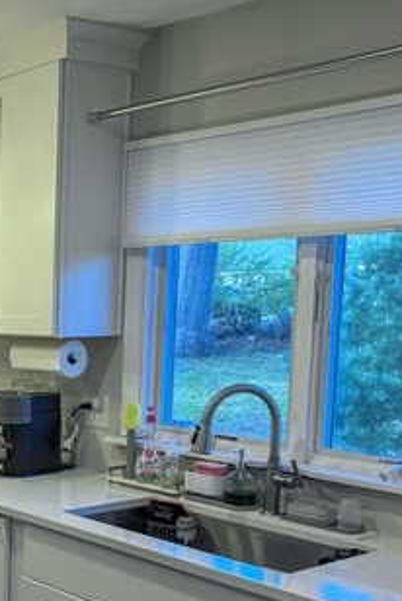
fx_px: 902
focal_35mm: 54
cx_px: -112
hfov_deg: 22.6
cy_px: 408
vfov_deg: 36.4
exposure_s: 1/120
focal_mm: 6.76
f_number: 1.8
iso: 160
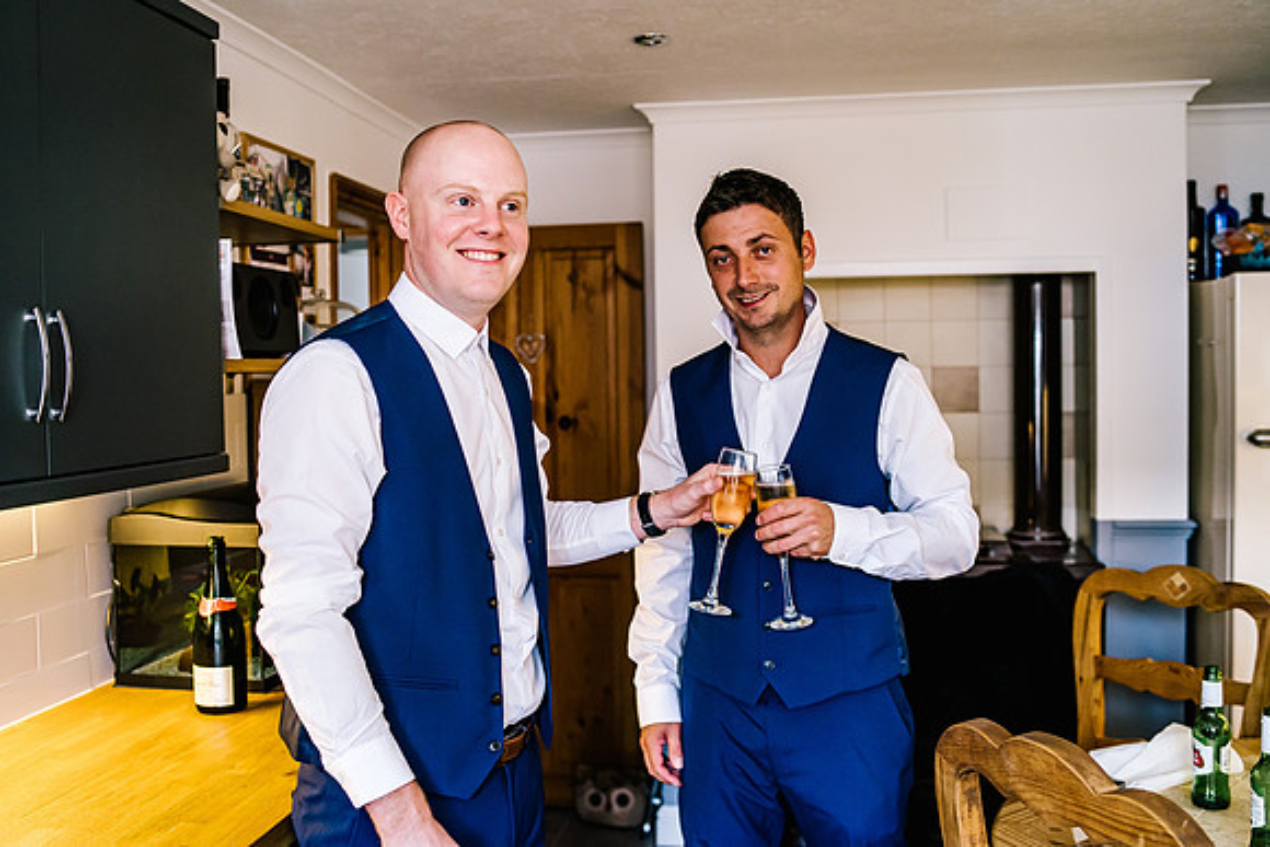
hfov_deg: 54.4
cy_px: 424
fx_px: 1235
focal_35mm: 35
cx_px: 635
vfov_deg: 37.9
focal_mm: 35
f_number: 2.8
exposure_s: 1/160
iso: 1250
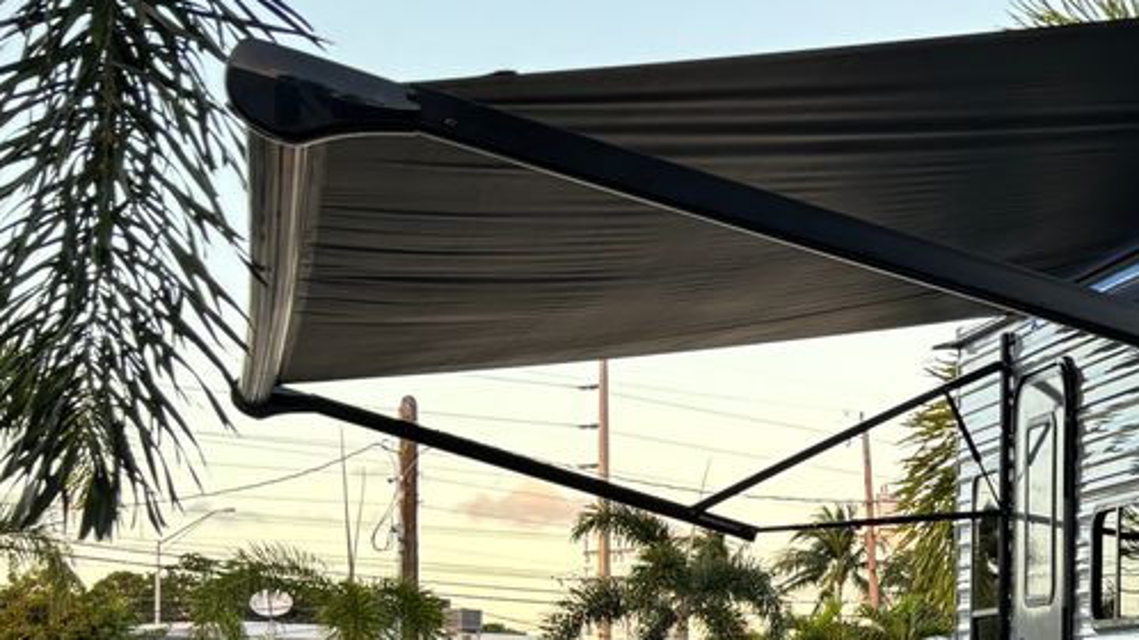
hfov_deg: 20.2
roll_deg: +0.0
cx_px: 1702
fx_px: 2748
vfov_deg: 12.9
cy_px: 777
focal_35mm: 91
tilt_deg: -0.9
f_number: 1.6
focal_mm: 5.96
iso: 40
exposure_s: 1/144
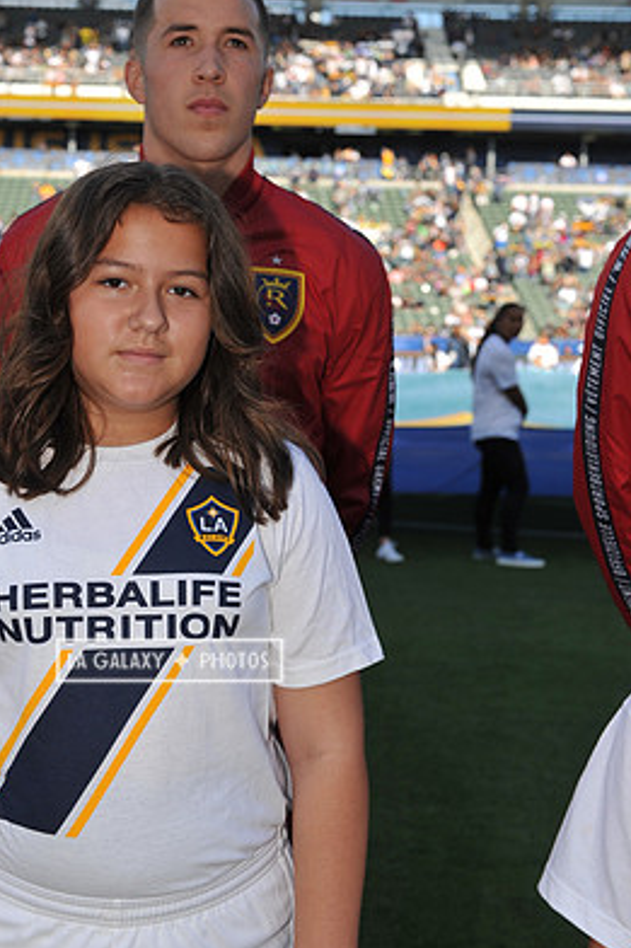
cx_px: 169
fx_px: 1868
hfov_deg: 19.1
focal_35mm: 71
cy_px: 418
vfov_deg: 28.4
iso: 250
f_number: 6.3
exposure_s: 1/640
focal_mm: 48
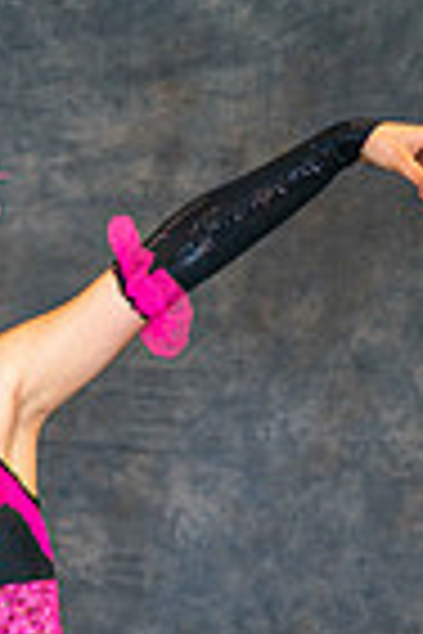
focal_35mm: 271
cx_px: -153
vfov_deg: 7.6
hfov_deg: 5.0
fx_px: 4776
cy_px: 661
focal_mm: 85
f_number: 1.6
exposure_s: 1/250
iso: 320
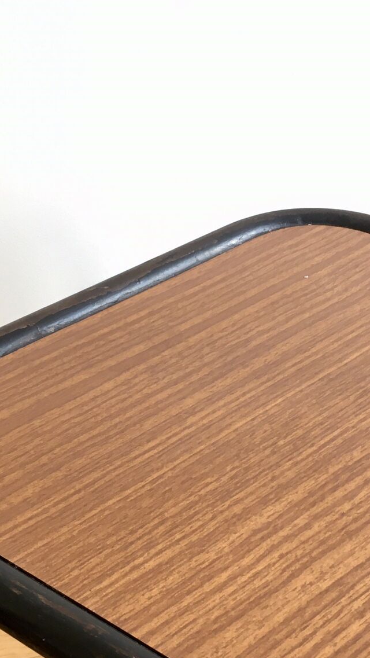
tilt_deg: -41.7
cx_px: 242
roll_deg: -1.8
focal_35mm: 56
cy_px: 516
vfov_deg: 36.1
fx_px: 976
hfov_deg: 21.4
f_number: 2.2
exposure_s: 1/33
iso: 64
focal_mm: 4.15
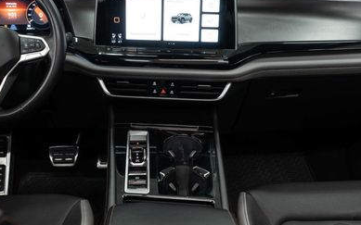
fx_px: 462
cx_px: 169
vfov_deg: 27.4
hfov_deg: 42.6
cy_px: 118
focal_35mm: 47
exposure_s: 1/40
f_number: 3.2
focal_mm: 28
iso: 400
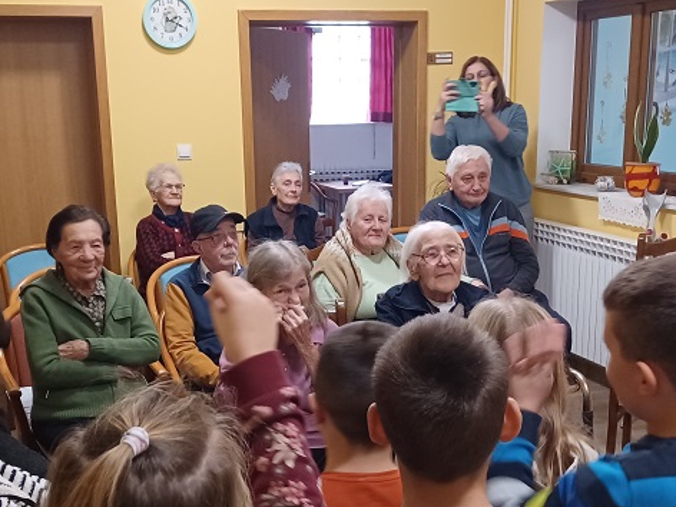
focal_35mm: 53
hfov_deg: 36.2
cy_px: 359
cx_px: 348
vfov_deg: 27.3
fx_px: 1035
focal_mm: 4.6
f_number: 1.8
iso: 800
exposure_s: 1/25
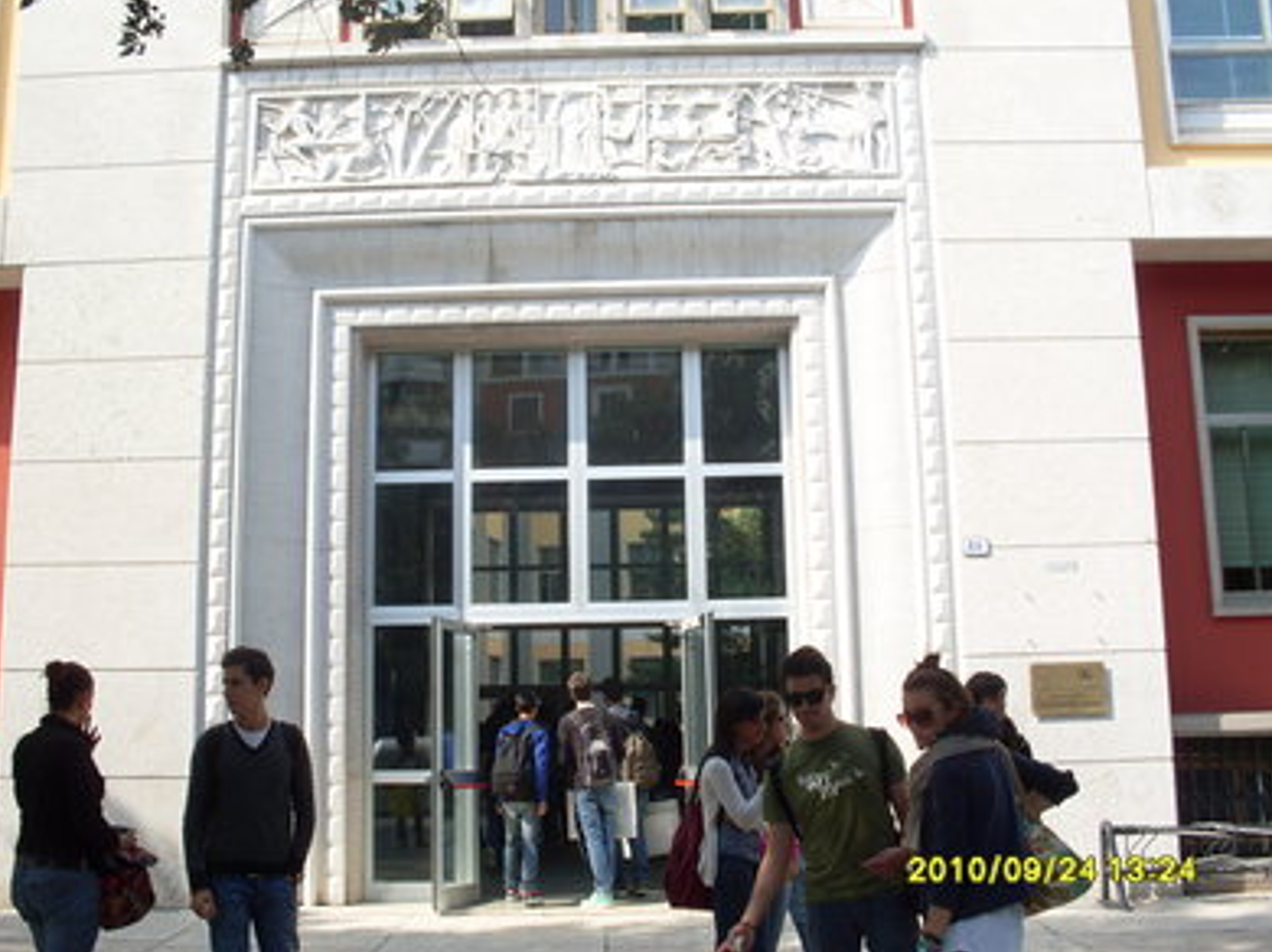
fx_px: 1432
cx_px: 623
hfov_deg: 47.9
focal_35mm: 39
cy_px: 476
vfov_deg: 36.8
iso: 80
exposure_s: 1/60
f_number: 8.4
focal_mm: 6.3
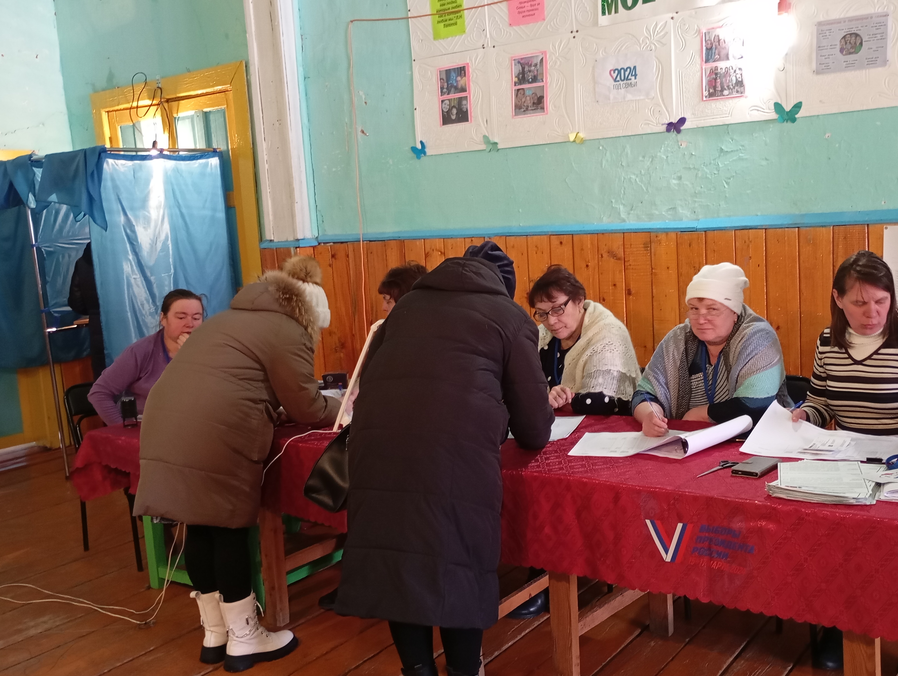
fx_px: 909
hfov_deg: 52.4
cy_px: 339
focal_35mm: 35
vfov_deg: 40.8
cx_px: 514
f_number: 1.8
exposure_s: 1/20
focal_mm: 4.27
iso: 1800
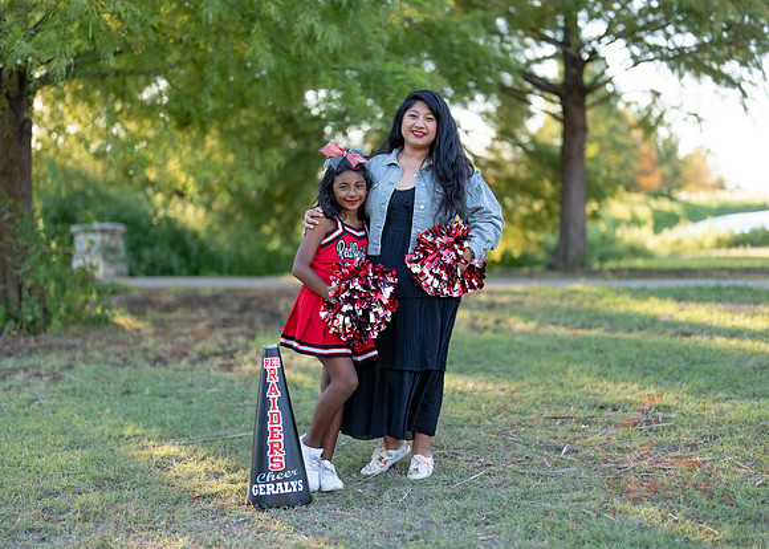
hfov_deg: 36.5
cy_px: 274
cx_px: 384
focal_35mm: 53
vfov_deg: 26.5
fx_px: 1167
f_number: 1.2
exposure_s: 1/800
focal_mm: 50
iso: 100
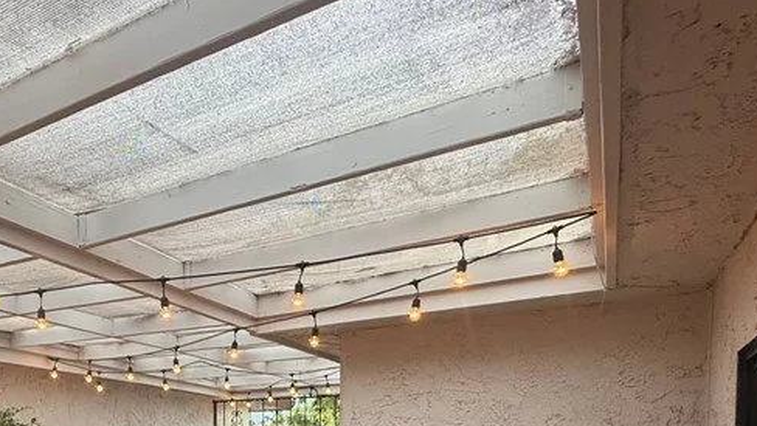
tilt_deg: -0.1
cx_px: 208
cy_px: 465
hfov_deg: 58.4
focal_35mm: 32
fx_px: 643
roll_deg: -0.9
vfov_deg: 32.5
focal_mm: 2.22
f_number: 2.2
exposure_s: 1/60
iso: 200
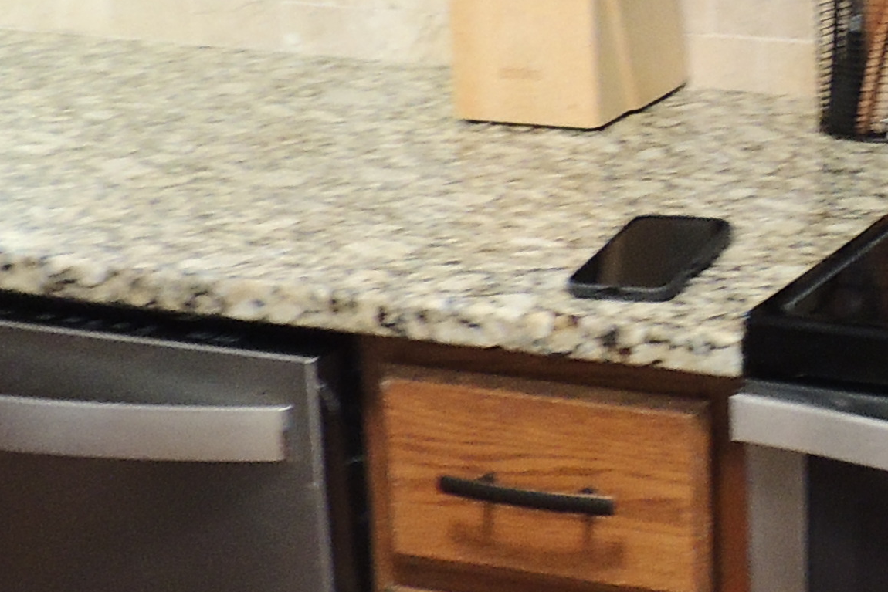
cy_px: 36
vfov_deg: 13.5
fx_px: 2467
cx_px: 1110
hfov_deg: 19.1
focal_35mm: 100
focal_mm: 4.3
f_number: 3
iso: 400
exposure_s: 1/15
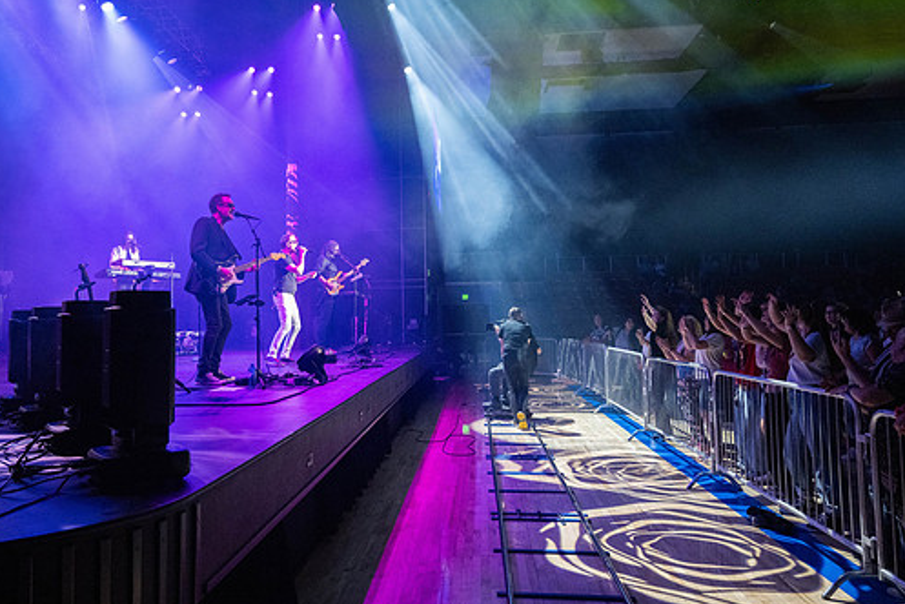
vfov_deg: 46.4
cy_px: 285
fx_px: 704
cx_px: 401
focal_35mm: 28
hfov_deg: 65.2
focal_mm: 24
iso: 5000
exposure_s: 1/250
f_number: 4
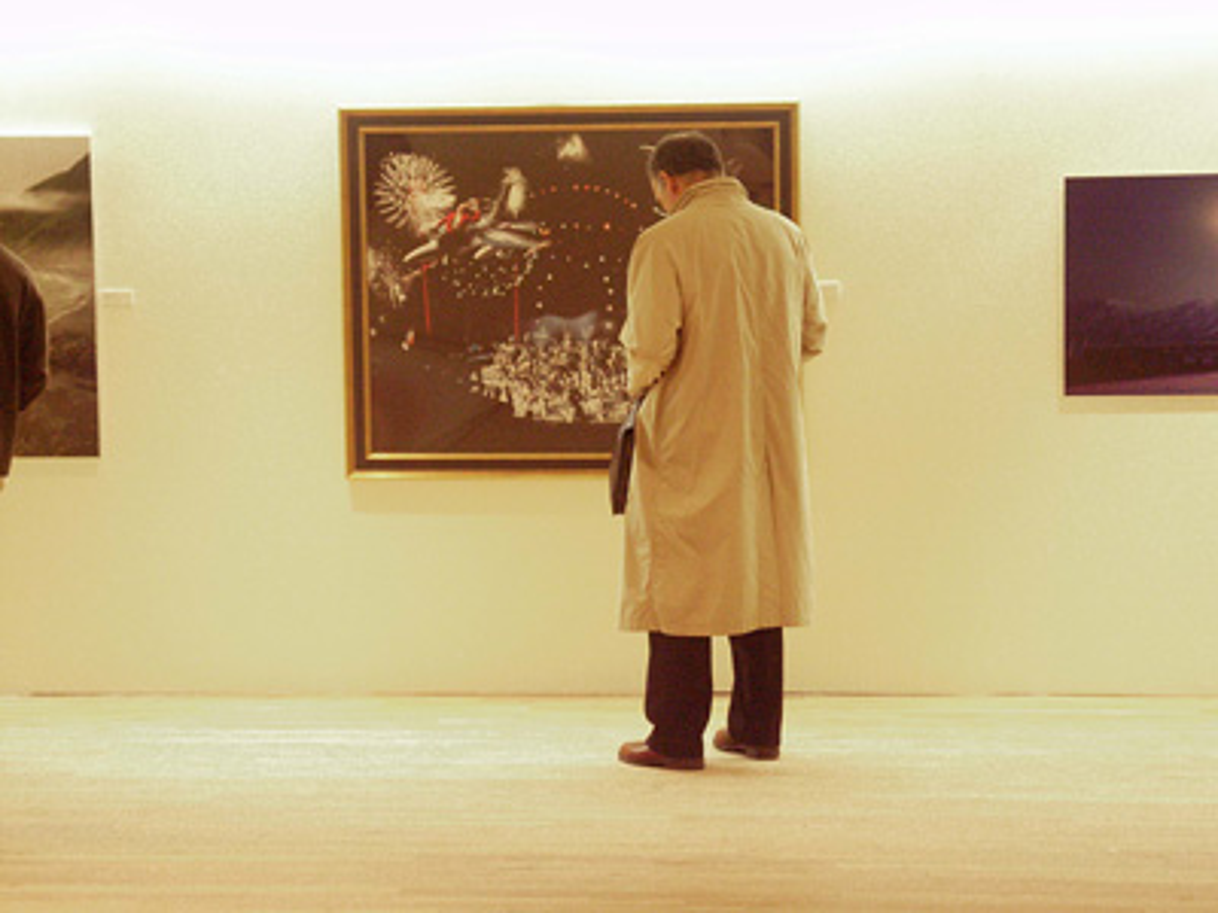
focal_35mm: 110
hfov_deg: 17.9
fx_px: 3870
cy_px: 456
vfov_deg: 13.5
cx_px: 609
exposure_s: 1/30
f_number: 3.2
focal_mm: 28.4
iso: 800
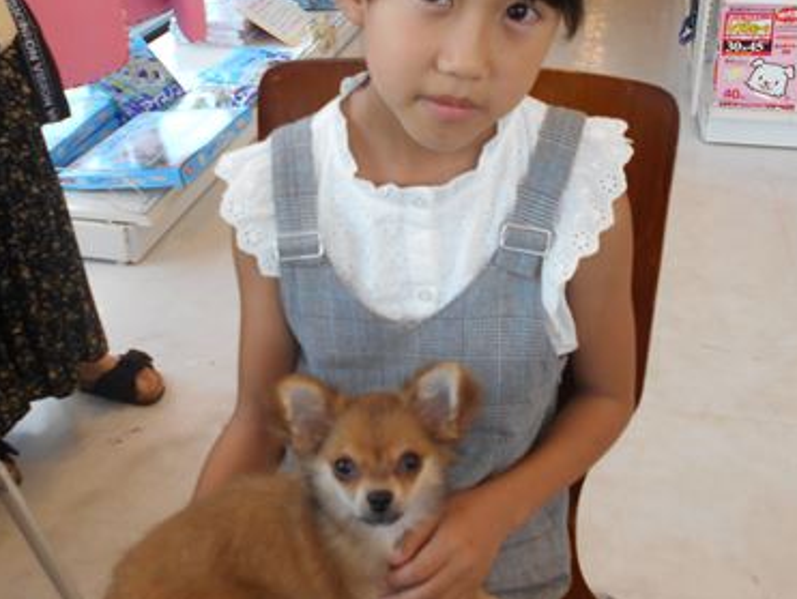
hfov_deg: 44.8
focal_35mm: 42
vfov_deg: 34.3
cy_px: 234
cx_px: 395
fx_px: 968
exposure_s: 1/80
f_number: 3.2
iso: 80
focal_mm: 4.6
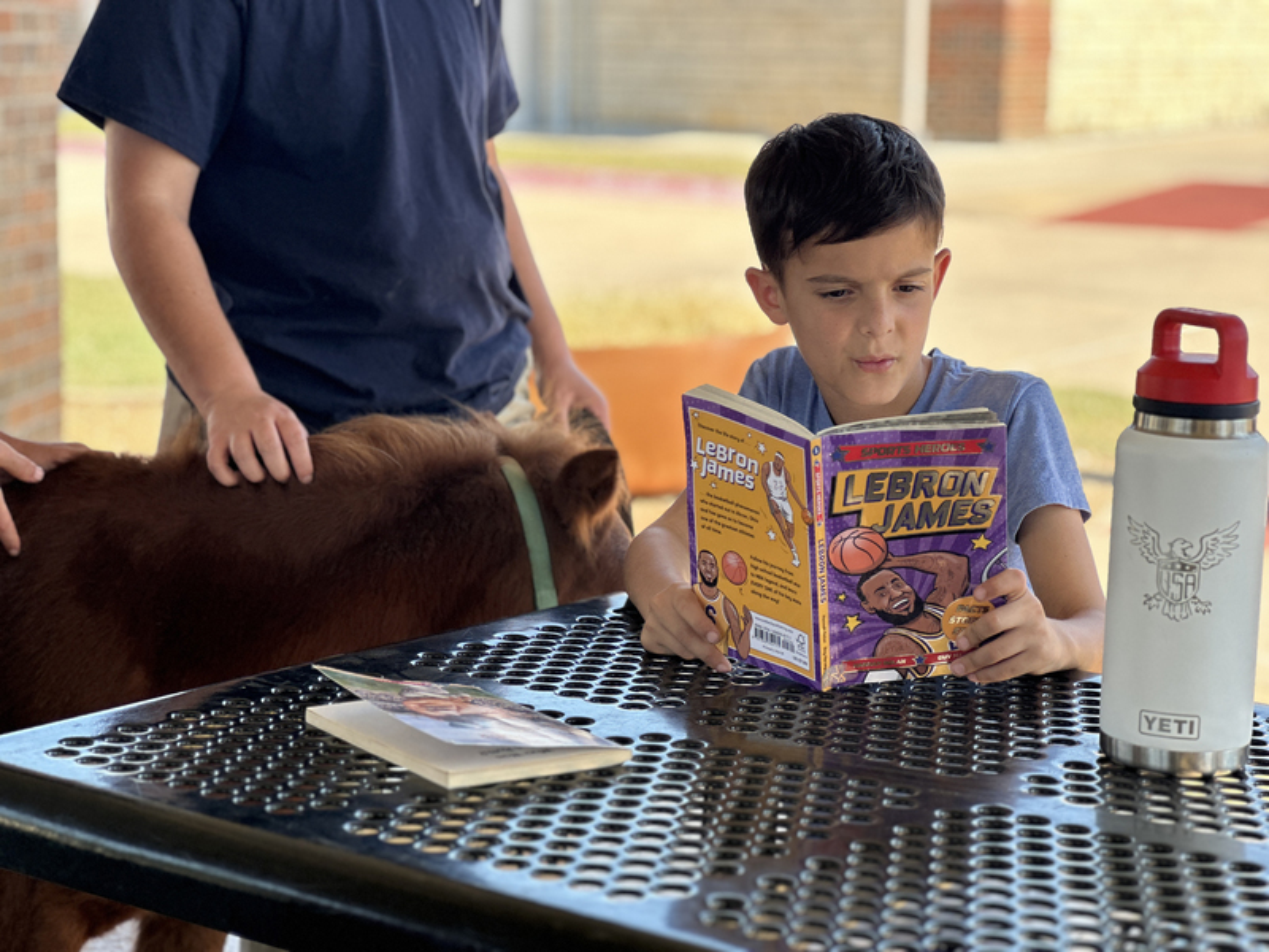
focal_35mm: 77
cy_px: 476
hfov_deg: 25.3
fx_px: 2823
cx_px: 634
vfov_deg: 19.1
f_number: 2.8
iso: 40
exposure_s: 1/151
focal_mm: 9
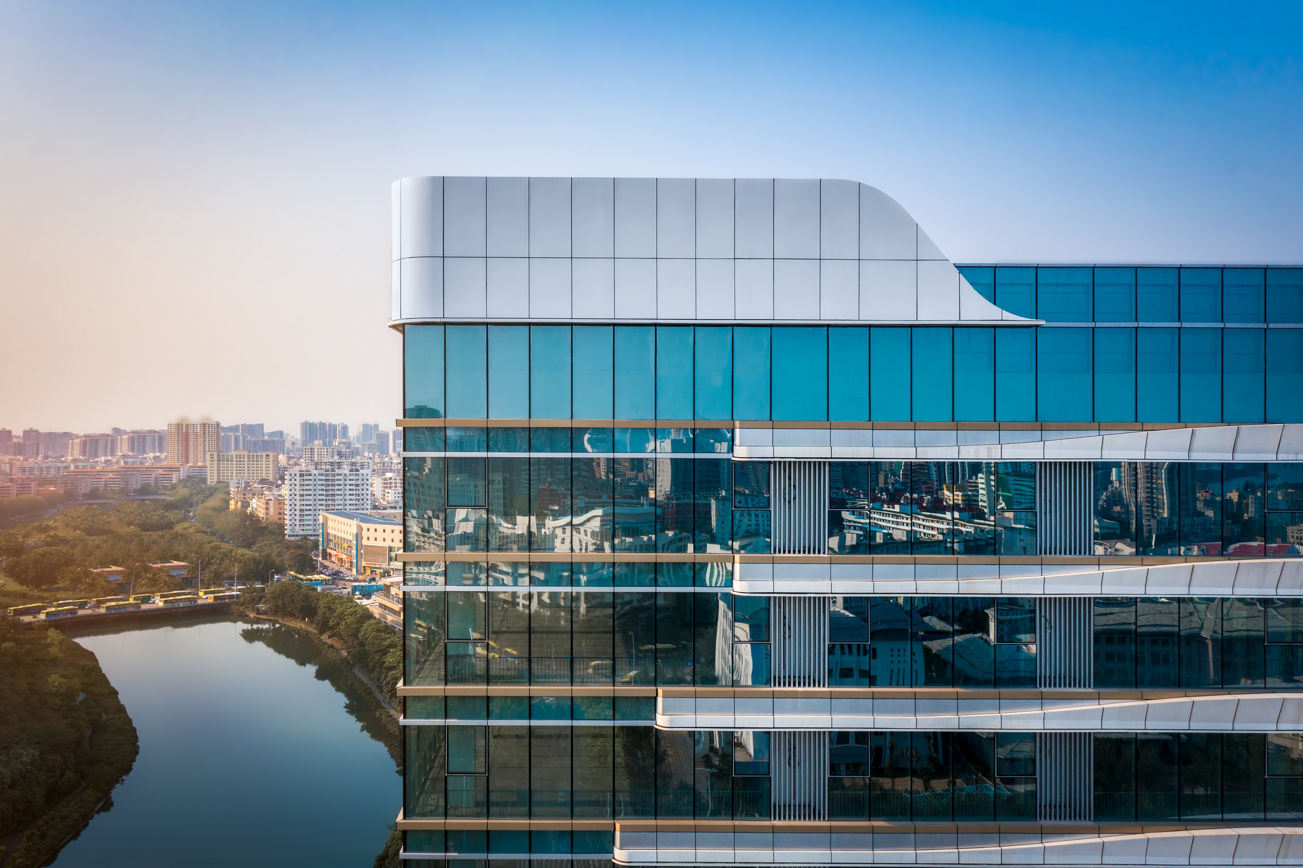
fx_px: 1013
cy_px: 434
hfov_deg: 65.5
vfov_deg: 46.4
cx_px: 652
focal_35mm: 28
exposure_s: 1/240
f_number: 7.1
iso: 100
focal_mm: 10.26
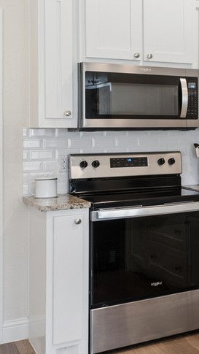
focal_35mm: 62
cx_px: 379
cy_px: 115
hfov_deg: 15.9
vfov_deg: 33.5
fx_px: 581
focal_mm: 14
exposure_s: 1/25
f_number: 8
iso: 400
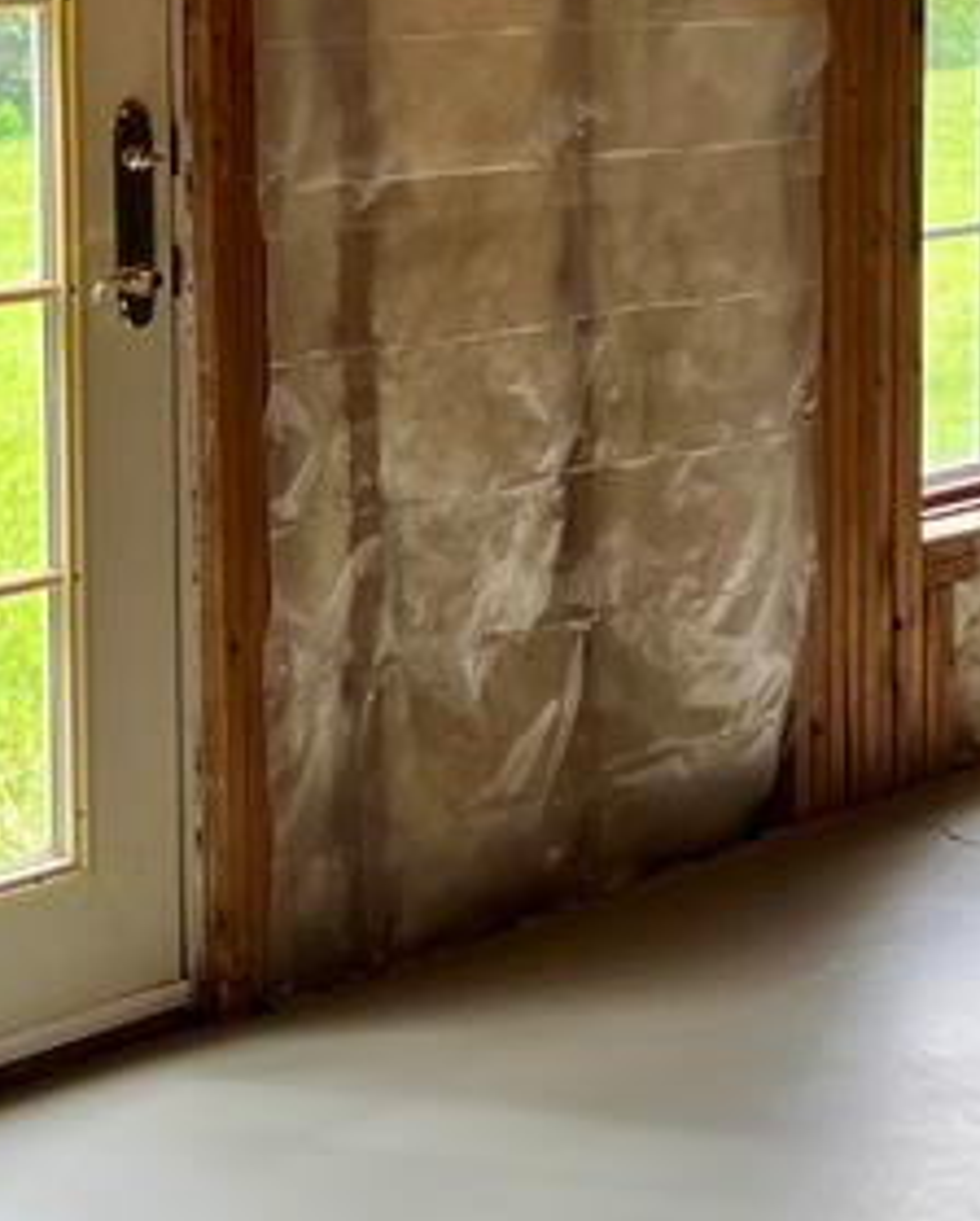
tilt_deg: -6.3
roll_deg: +0.1
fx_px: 3364
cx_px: 438
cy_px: 210
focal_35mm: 93
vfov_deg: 20.3
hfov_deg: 16.6
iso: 50
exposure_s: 1/120
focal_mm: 5.7
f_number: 1.5
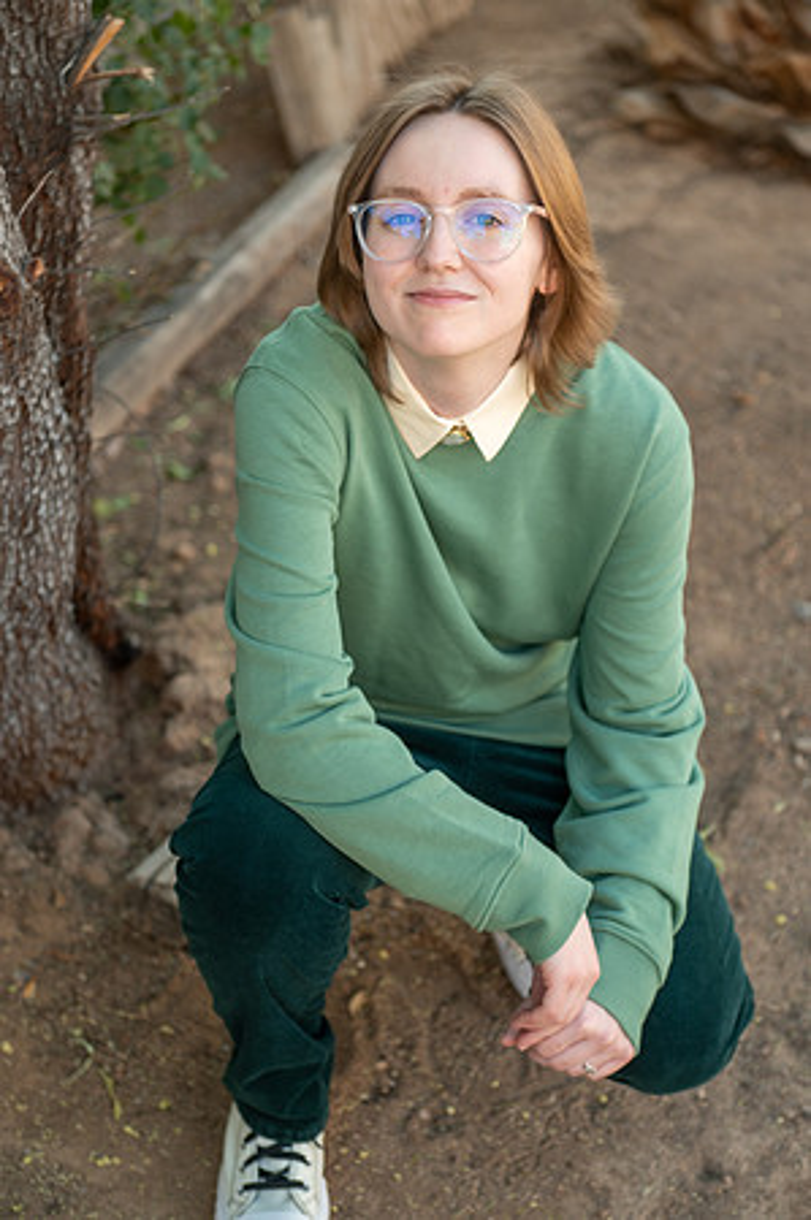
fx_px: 2371
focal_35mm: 70
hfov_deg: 19.4
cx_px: 406
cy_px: 610
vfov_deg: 28.9
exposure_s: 1/200
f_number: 4
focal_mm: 70
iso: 200
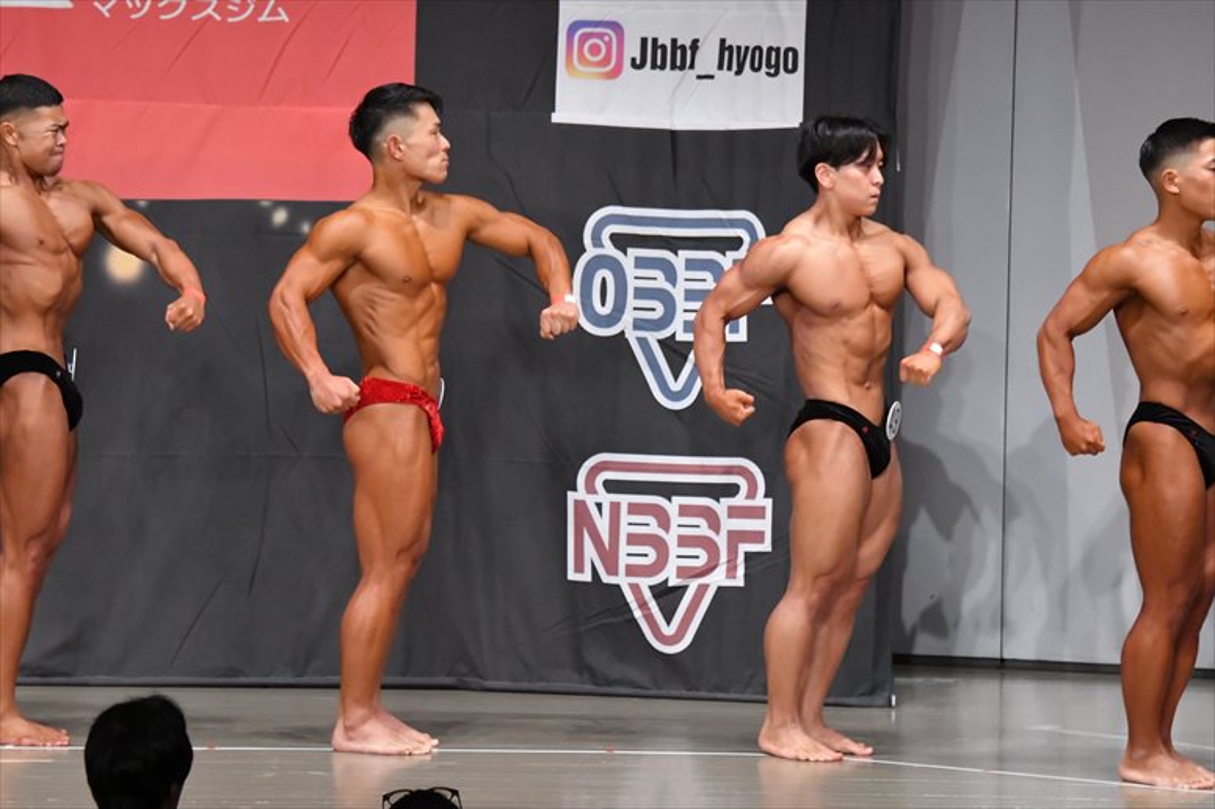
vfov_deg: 6.3
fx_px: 7320
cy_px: 404
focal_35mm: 217
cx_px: 608
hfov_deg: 9.5
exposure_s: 1/400
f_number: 5.6
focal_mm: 145
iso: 6400
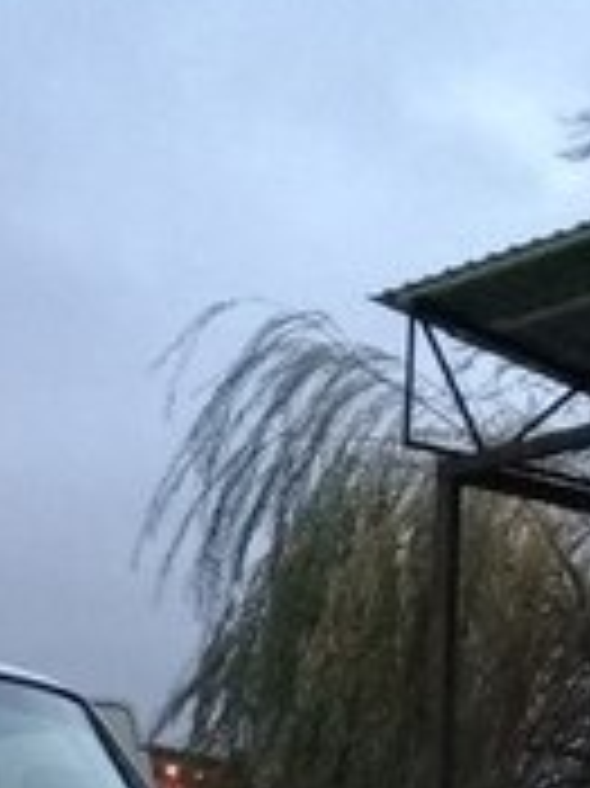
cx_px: -221
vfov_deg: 20.2
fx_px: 2002
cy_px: 1054
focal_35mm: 88
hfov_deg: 15.8
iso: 200
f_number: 2.2
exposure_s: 1/20
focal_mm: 3.3
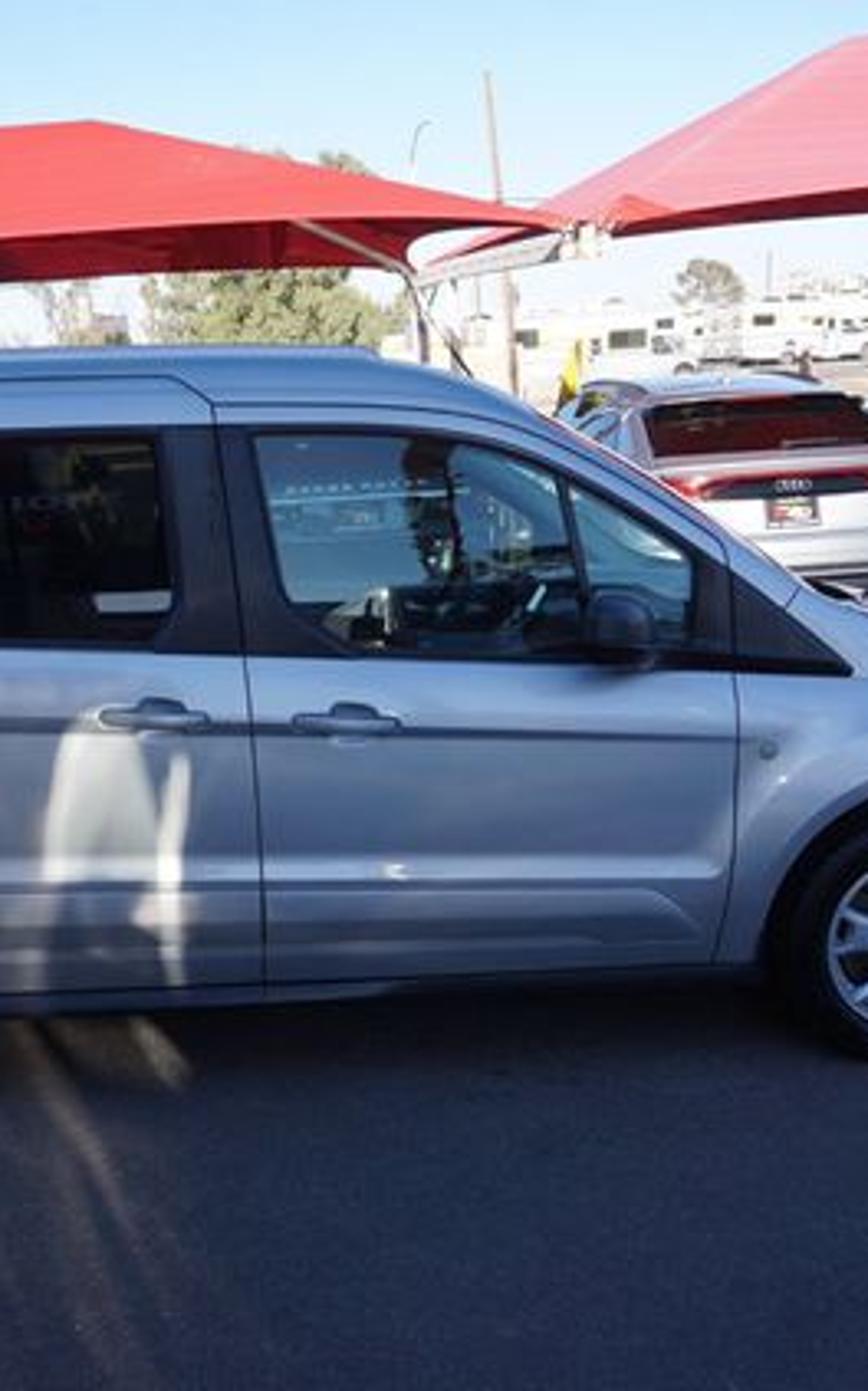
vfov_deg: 52.8
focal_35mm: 37
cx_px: 207
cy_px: 697
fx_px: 1402
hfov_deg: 33.6
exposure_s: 1/100
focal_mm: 16
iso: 100
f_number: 8
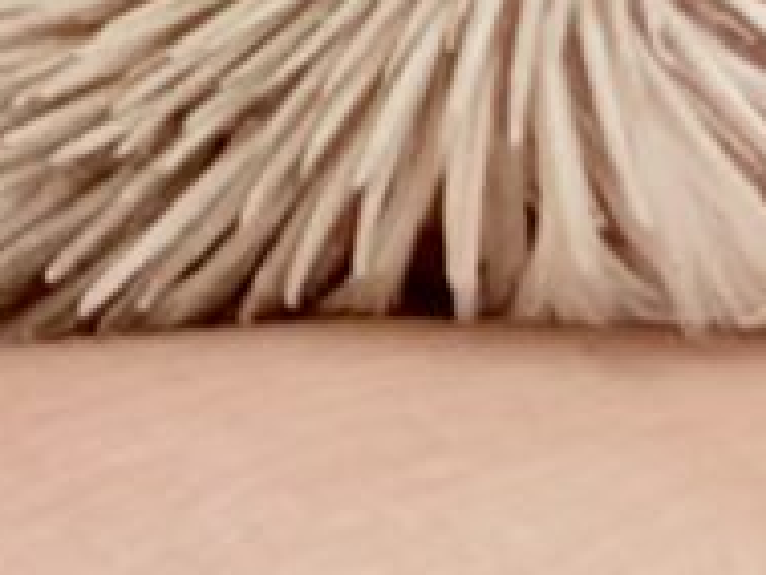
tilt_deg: -11.5
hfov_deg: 6.4
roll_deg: +2.1
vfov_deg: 4.8
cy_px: -745
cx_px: -320
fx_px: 6753
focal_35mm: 305
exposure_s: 1/50
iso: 100
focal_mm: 6.76
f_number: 1.78
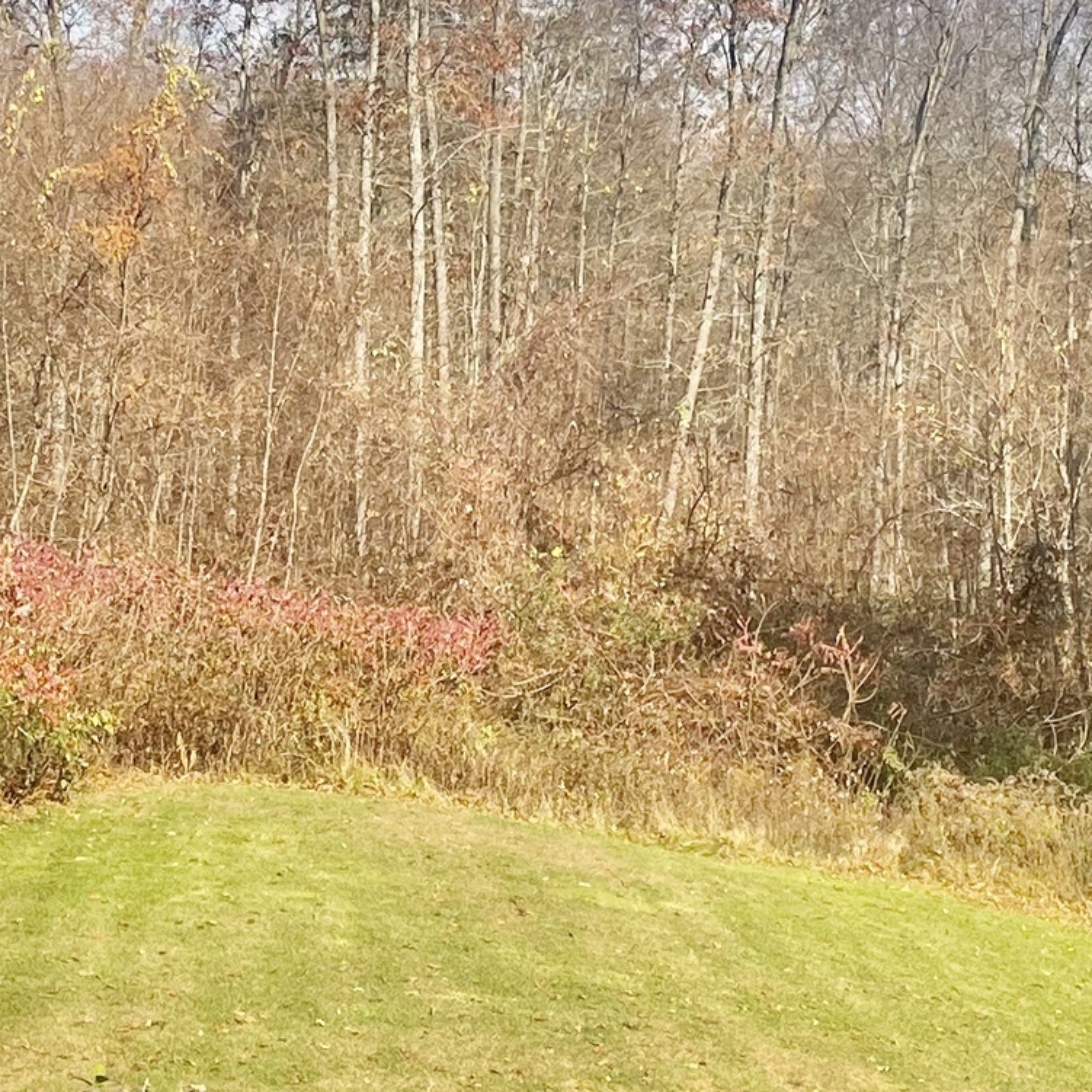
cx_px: 545
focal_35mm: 94
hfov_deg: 18.5
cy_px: 579
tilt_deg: -3.9
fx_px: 3355
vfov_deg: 18.5
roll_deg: -1.0
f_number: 1.6
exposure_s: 1/1855
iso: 32
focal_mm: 4.2
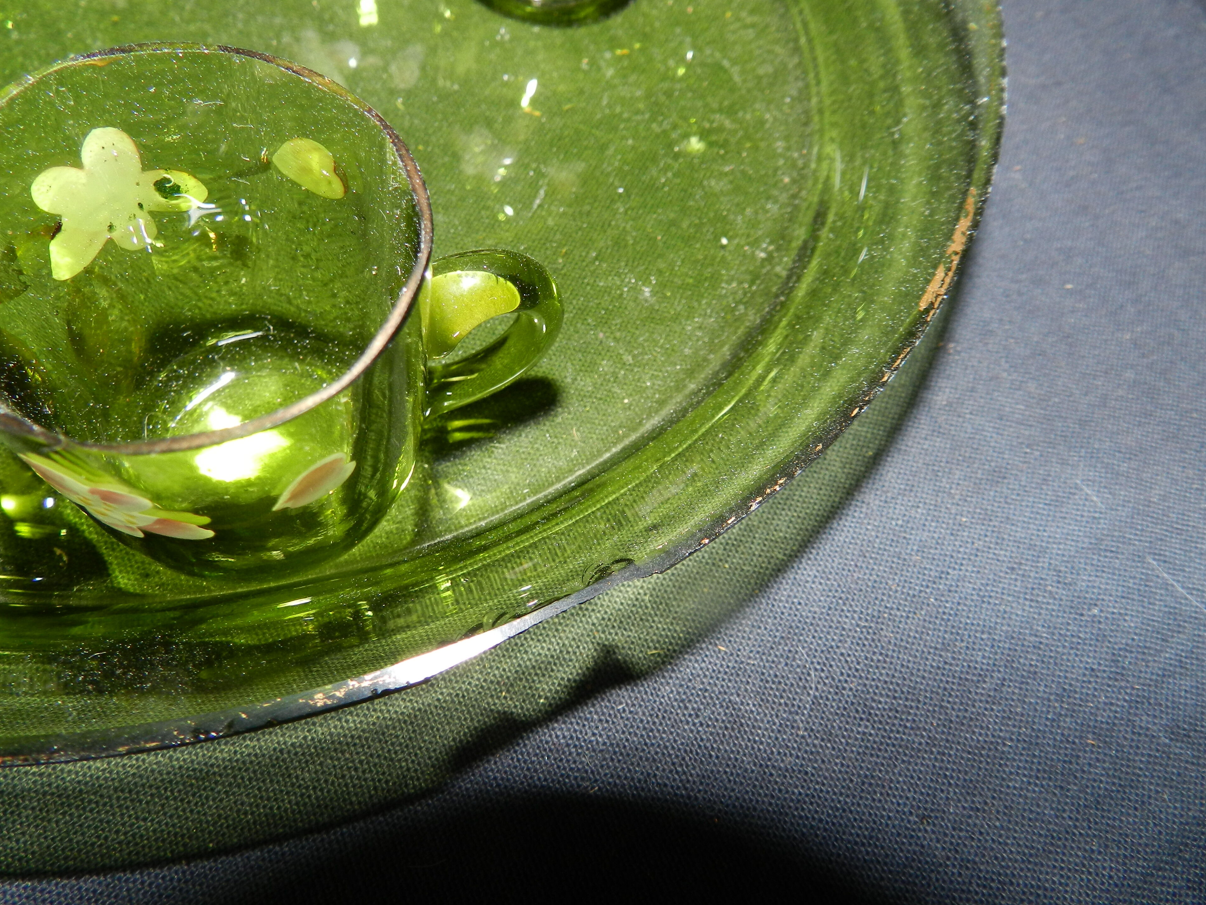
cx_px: 586
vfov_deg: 56.8
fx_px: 836
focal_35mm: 24
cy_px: 438
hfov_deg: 71.6
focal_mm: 4
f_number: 3.4
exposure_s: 1/30
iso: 200
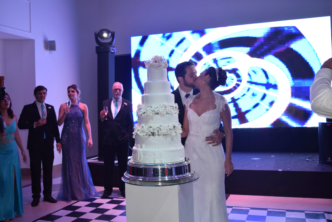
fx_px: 332
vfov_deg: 36.9
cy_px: 111
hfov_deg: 53.1
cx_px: 166
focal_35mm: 36
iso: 640
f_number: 5.6
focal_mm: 24
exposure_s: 1/125
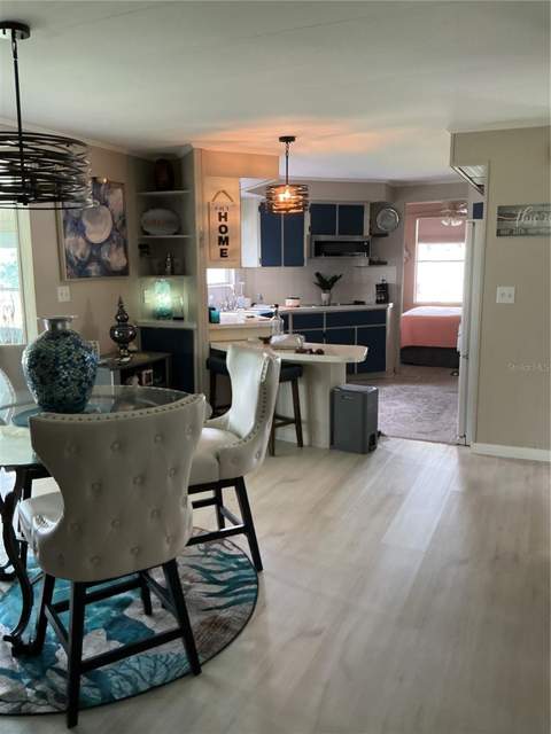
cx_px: 276
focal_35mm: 29
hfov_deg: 48.2
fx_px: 615
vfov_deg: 61.7
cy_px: 367
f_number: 1.8
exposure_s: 1/60
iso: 125
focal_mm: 3
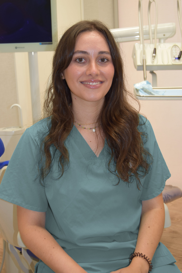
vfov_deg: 38.9
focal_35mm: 51
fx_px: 387
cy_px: 136
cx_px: 91
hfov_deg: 26.5
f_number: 4.5
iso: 400
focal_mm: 34
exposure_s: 1/80
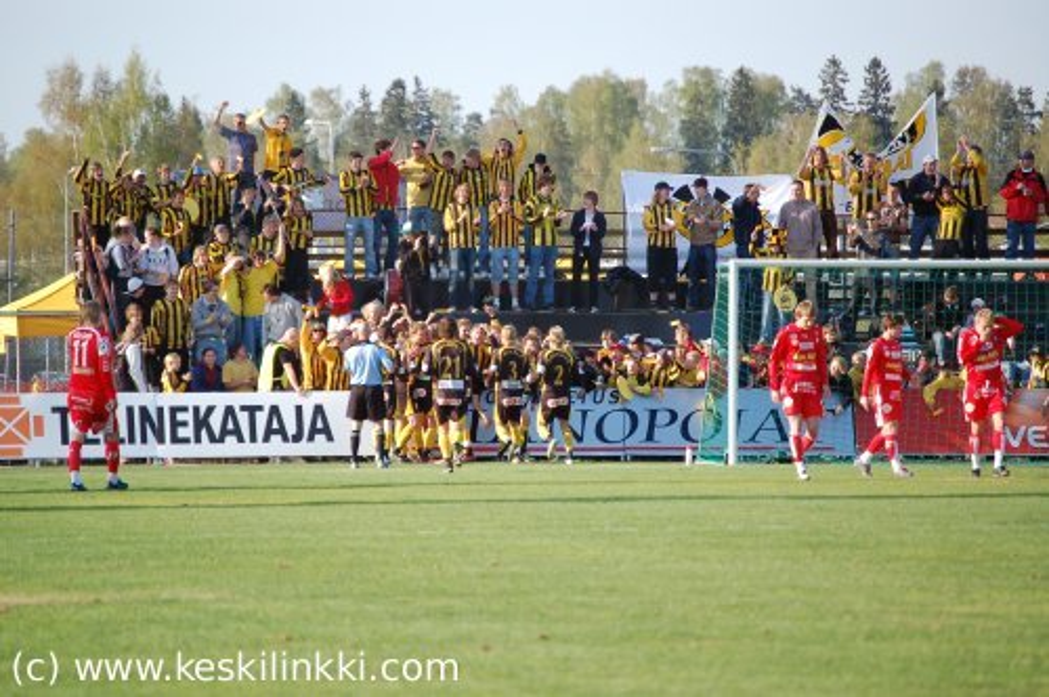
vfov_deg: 4.6
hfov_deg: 6.9
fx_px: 8730
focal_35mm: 300
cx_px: 524
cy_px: 348
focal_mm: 200
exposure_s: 1/500
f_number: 5.6
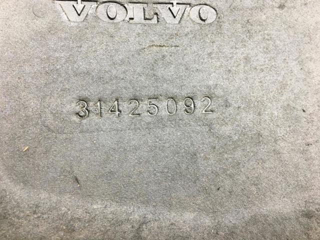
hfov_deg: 61.7
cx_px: 160
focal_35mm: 29
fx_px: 268
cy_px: 120
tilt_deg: -74.7
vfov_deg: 48.2
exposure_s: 1/33
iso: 50
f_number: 2.2
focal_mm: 4.15
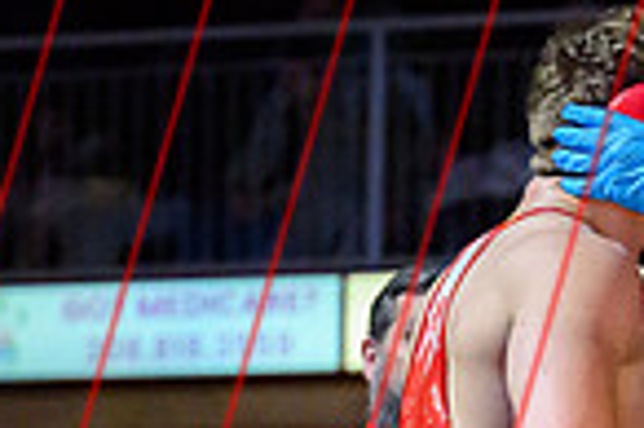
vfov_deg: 4.2
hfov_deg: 6.3
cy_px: 670
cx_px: 838
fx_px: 5807
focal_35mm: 325
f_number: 2.8
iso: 16000
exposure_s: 1/500
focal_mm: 70
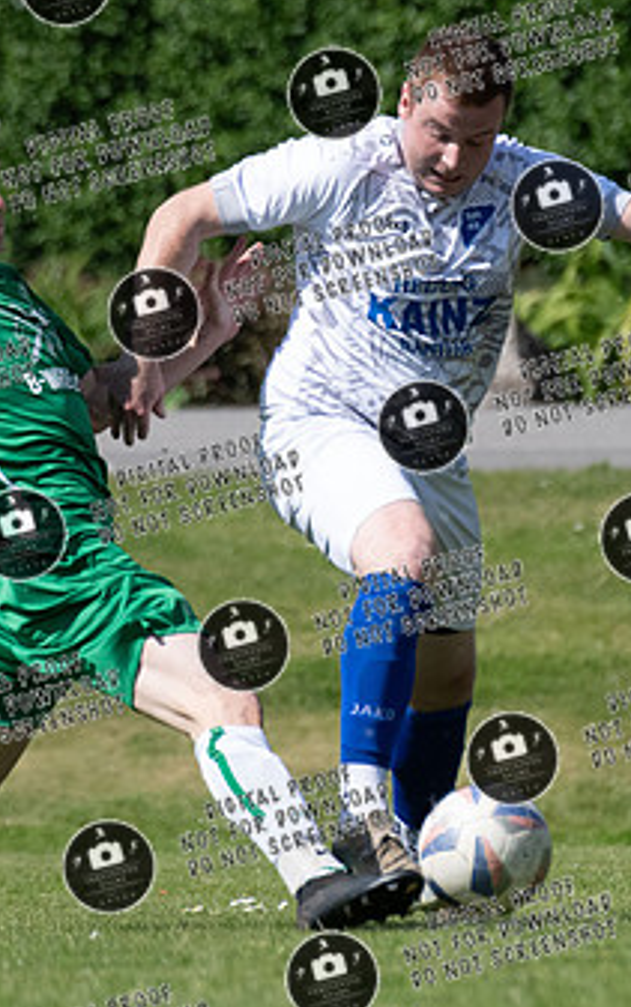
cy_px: 365
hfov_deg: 1.3
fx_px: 27672
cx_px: 460
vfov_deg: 2.1
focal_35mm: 1007
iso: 1250
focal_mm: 400
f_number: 5.6
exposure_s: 1/6400
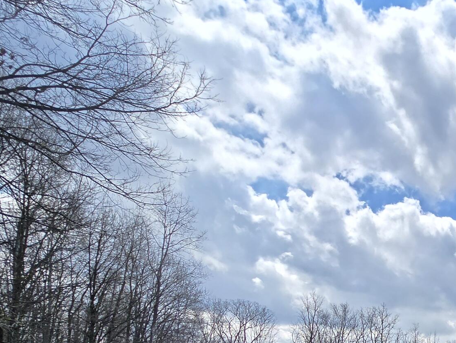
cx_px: 538
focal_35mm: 35
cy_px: 401
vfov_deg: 33.8
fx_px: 461
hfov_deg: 39.3
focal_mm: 2.2
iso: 50
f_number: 2.2
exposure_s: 1/2378
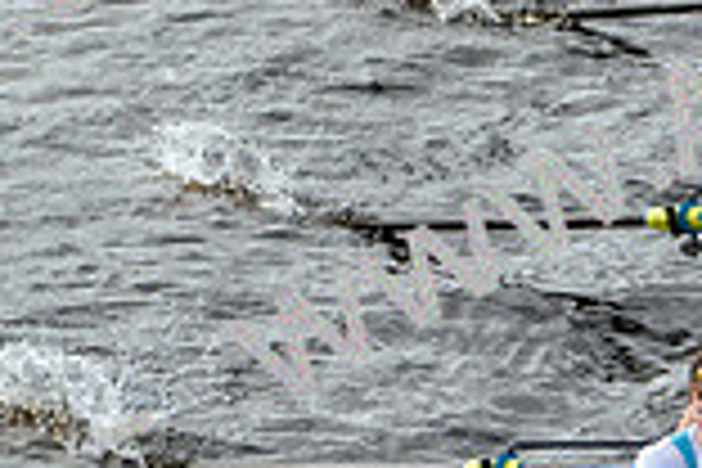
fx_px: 14468
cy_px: 407
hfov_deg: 2.8
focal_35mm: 742
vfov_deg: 1.9
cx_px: 783
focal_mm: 200
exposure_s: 1/1250
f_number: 5.6
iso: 800
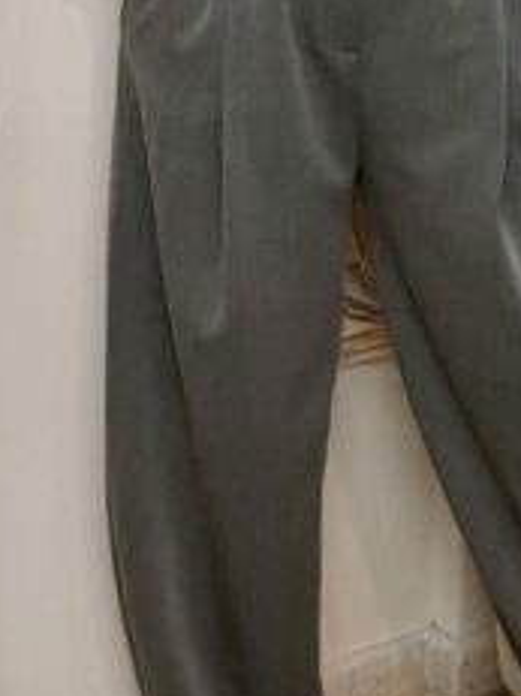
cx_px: 244
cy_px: -105
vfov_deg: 18.1
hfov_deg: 14.2
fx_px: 2089
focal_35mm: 104
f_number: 1.9
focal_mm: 2.71
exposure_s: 1/50
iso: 125
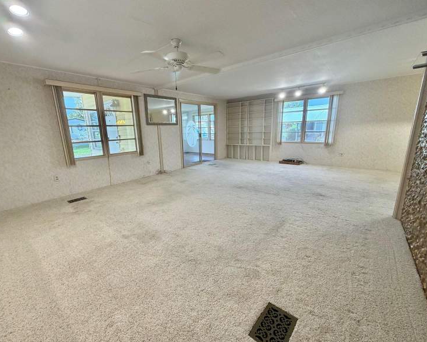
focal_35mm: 15
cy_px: 172
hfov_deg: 96.7
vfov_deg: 84.0
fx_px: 190
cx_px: 200
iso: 250
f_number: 2.2
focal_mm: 2.22
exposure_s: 1/120
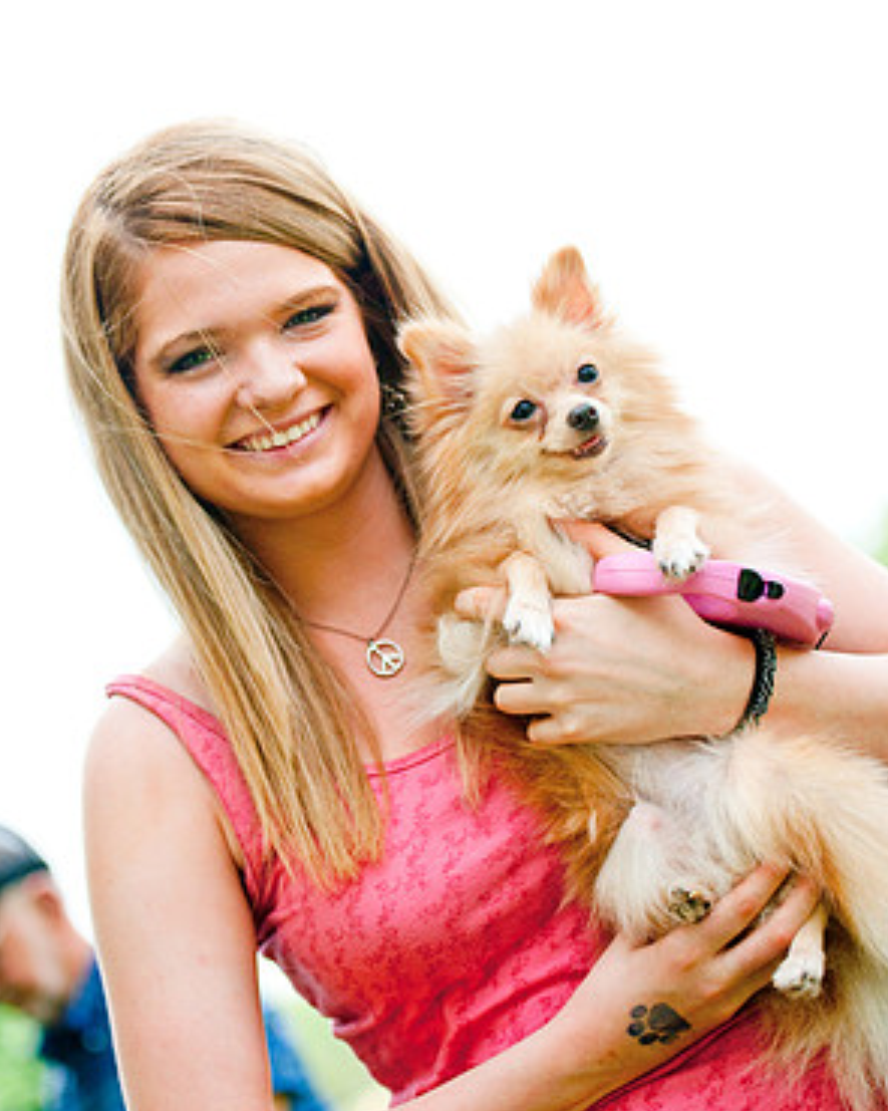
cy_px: 497
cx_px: 447
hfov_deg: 12.8
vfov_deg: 16.0
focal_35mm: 120
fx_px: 3944
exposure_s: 1/2500
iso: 200
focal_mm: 70
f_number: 2.8
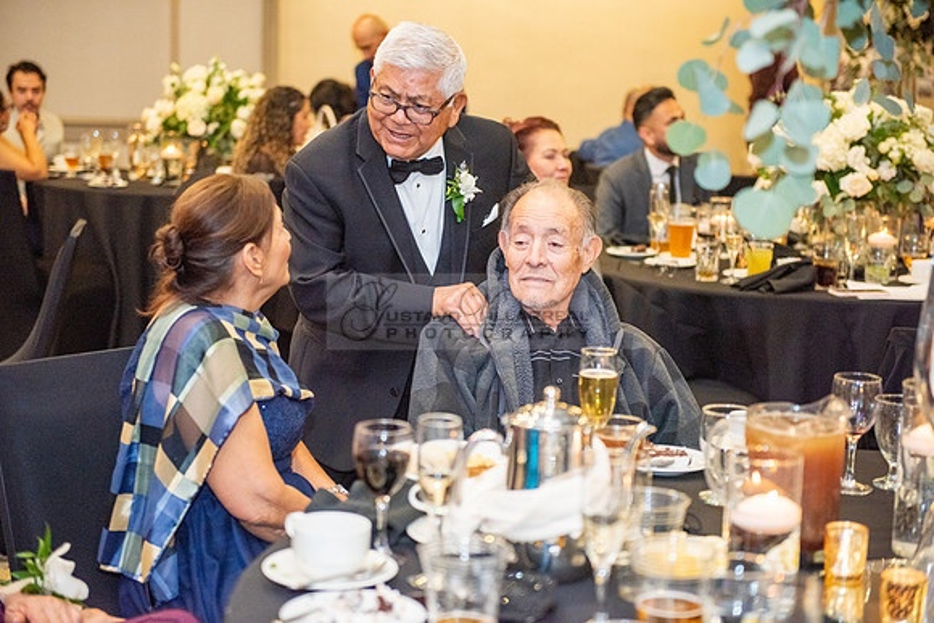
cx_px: 467
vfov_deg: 19.5
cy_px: 312
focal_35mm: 70
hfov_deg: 28.8
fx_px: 1816
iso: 1600
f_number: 2.8
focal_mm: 70
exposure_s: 1/160
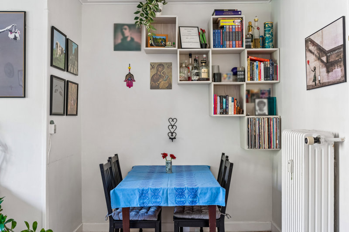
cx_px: 174
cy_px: 116
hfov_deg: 54.4
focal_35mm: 35
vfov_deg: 37.8
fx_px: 339
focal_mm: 35
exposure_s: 1/8
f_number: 8
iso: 200
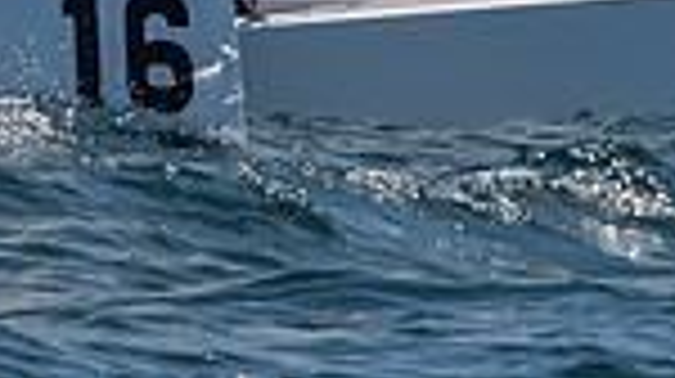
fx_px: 28482
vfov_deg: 0.8
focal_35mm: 1593
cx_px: 1414
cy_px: -518
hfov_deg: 1.4
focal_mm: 250
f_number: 6.3
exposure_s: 1/3200
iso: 400
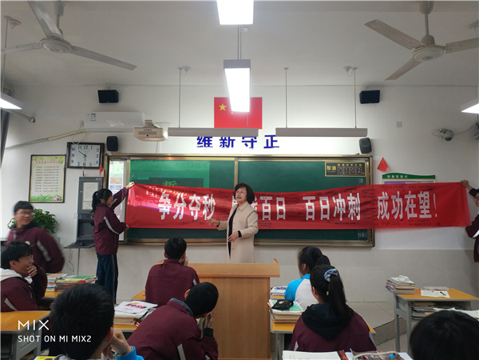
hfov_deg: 56.8
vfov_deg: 44.2
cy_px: 180
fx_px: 443
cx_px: 240
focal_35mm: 32
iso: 211
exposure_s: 1/33
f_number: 2
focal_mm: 4.5
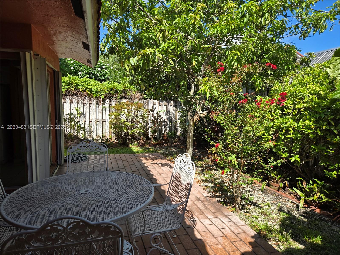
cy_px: 128
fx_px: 226
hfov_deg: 73.9
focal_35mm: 23
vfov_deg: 58.9
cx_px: 170
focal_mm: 5.4
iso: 25
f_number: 1.8
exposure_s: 1/1055
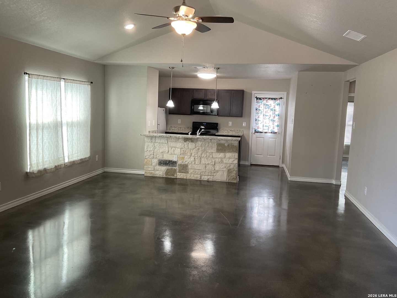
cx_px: 198
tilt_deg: -7.1
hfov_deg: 61.7
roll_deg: -2.6
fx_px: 333
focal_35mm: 29
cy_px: 149
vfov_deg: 48.2
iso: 64
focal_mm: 3
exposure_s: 1/60
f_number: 1.8
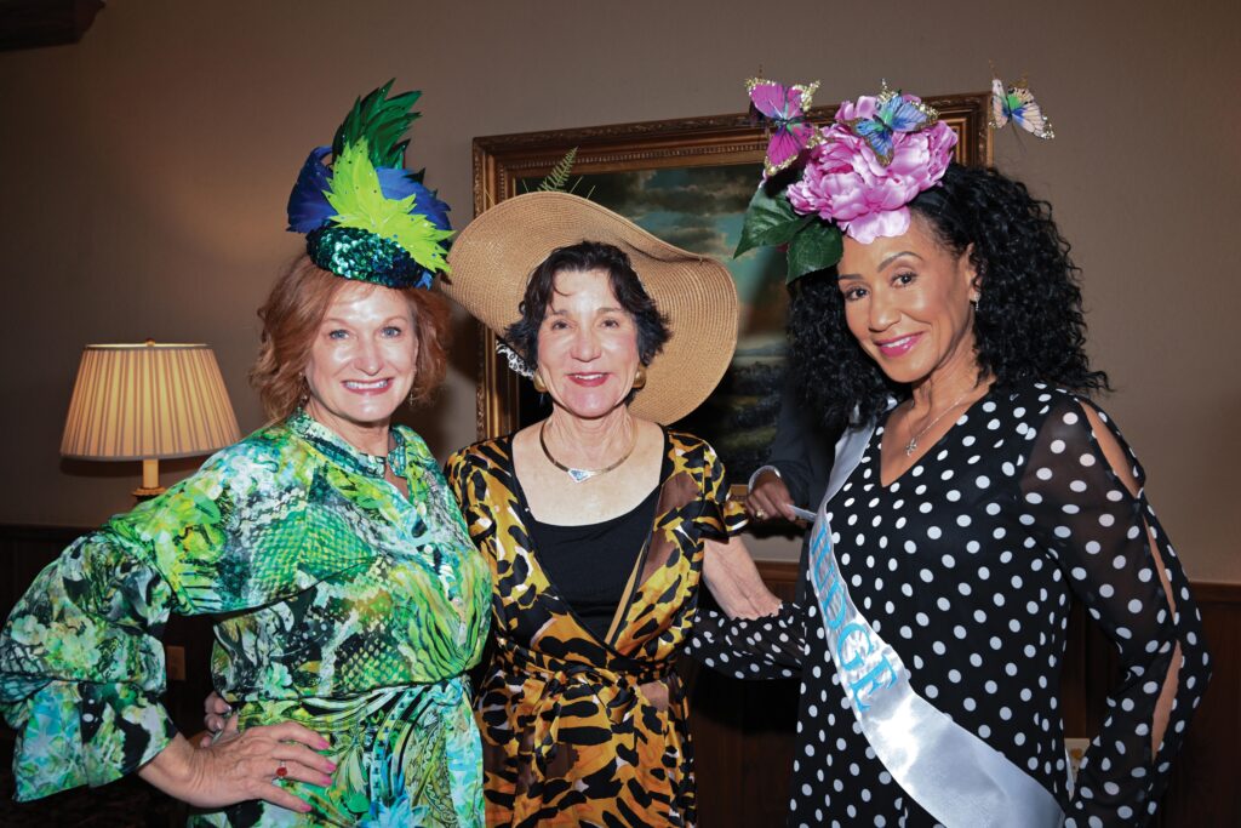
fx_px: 1034
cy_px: 414
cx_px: 620
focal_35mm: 30
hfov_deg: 61.9
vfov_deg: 43.6
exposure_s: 1/100
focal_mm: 30
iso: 2000
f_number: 5.6
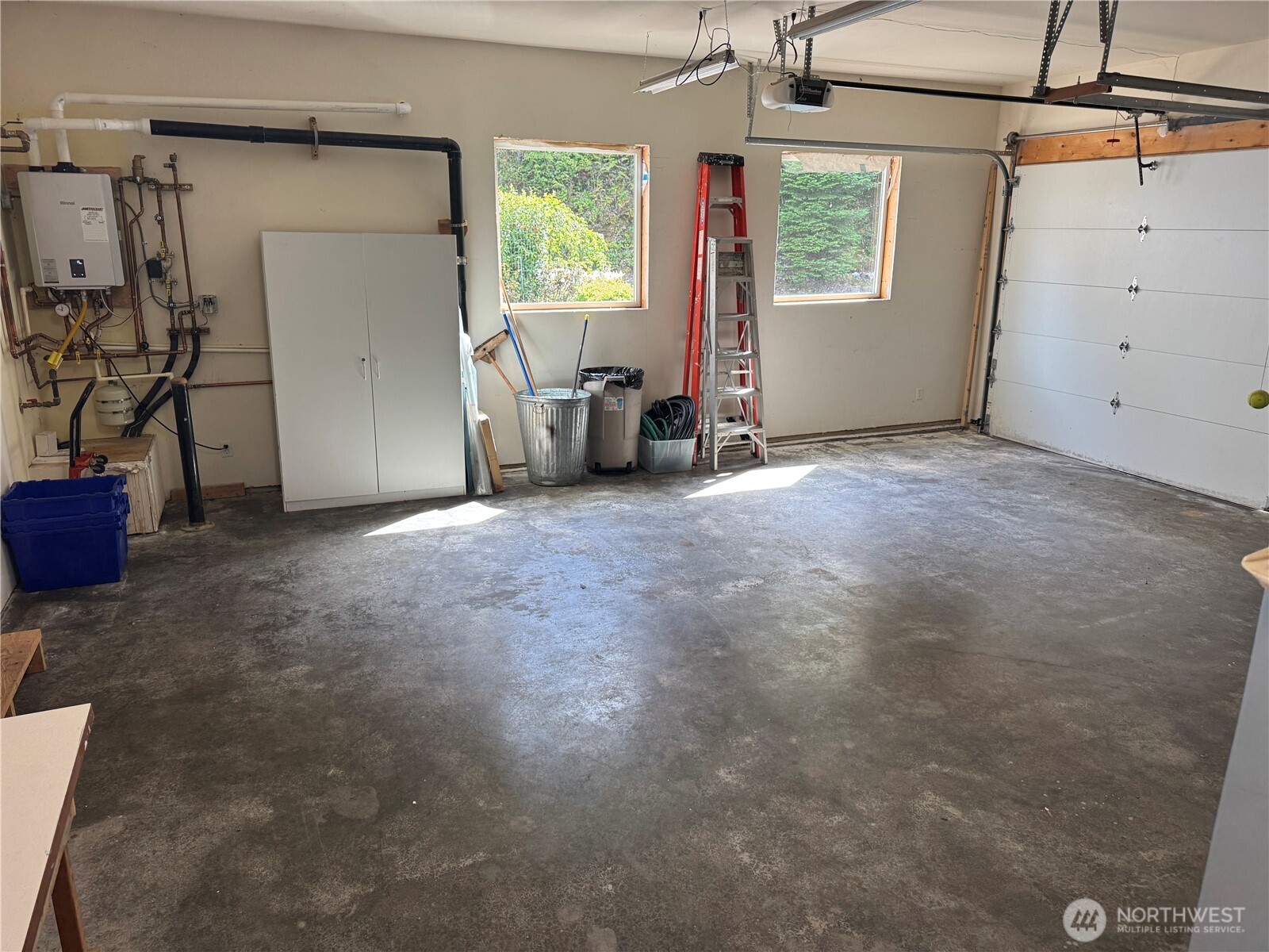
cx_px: 634
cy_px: 476
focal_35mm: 24
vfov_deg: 56.8
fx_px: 880
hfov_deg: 71.6
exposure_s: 1/120
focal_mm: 6.76
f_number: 1.78
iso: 125
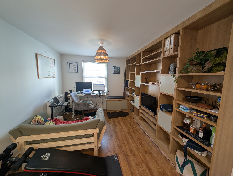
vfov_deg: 94.6
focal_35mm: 12
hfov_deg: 110.5
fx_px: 81
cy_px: 88
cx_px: 116
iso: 38
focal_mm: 2.23
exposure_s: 1/33.2
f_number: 1.95
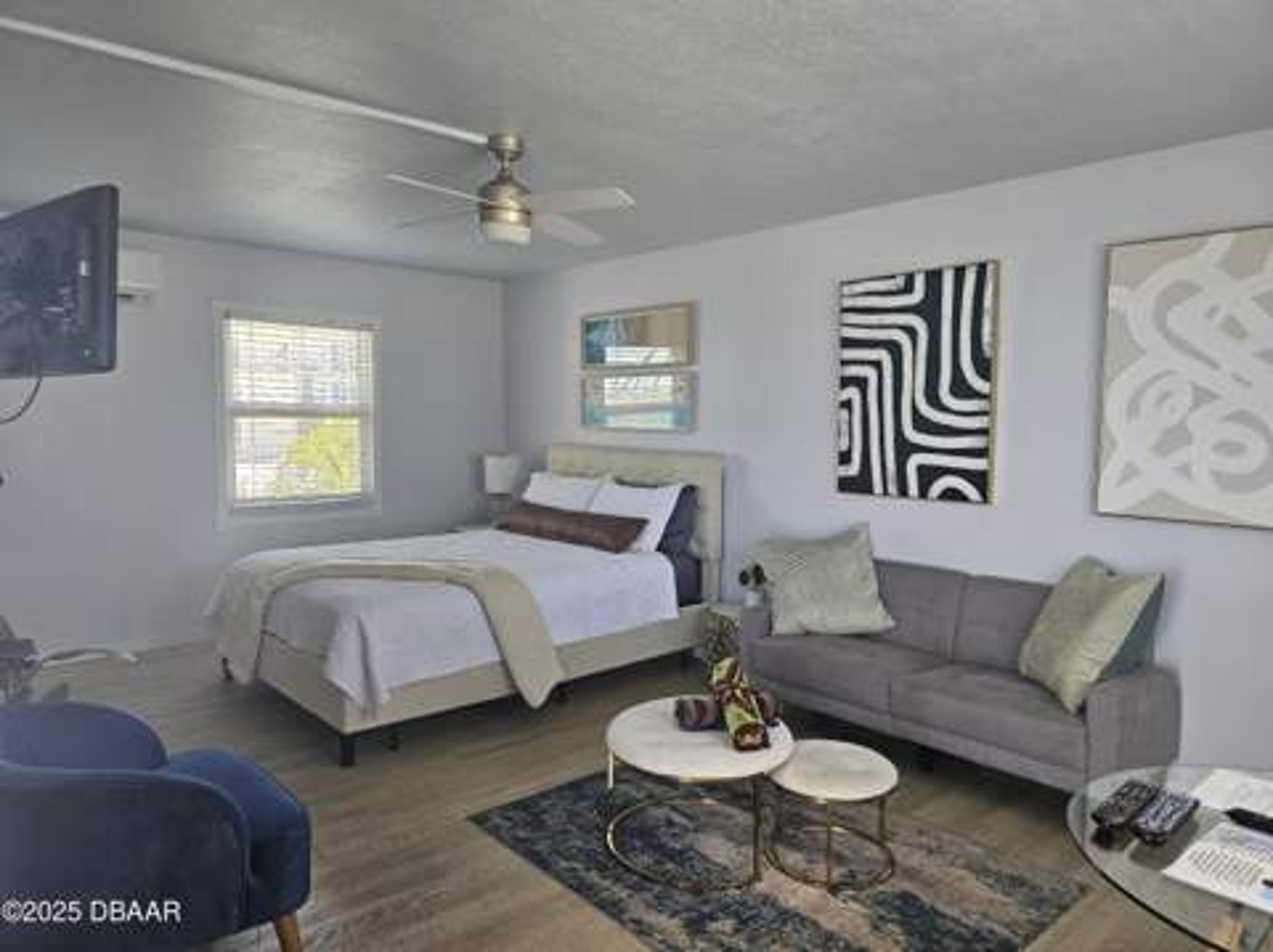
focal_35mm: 23
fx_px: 845
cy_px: 476
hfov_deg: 74.0
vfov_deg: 58.8
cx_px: 636
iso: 125
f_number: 1.7
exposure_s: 1/120
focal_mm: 6.3
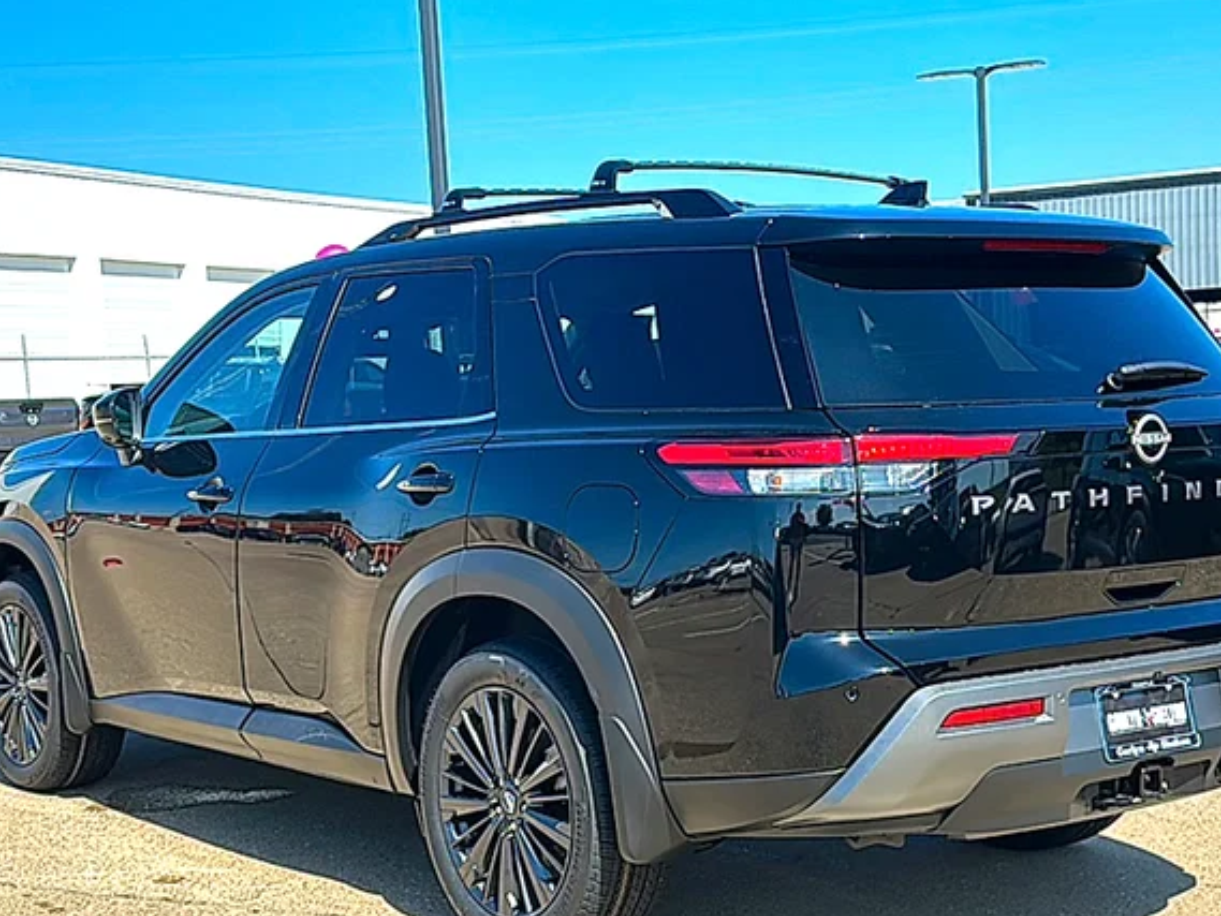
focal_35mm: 48
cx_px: 631
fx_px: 1693
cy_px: 542
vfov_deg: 30.2
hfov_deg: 39.6
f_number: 1.78
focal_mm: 6.86
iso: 80
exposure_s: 1/3378
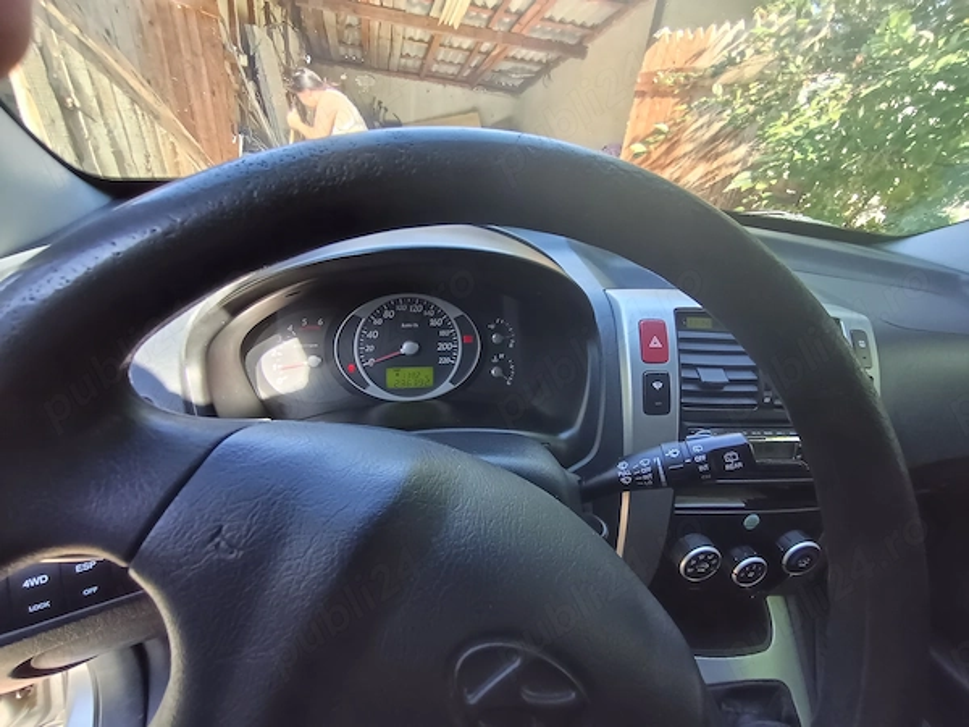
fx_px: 420
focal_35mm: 15
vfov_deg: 81.7
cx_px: 484
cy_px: 364
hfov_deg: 98.2
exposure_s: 1/100
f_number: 2.2
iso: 208
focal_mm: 1.65
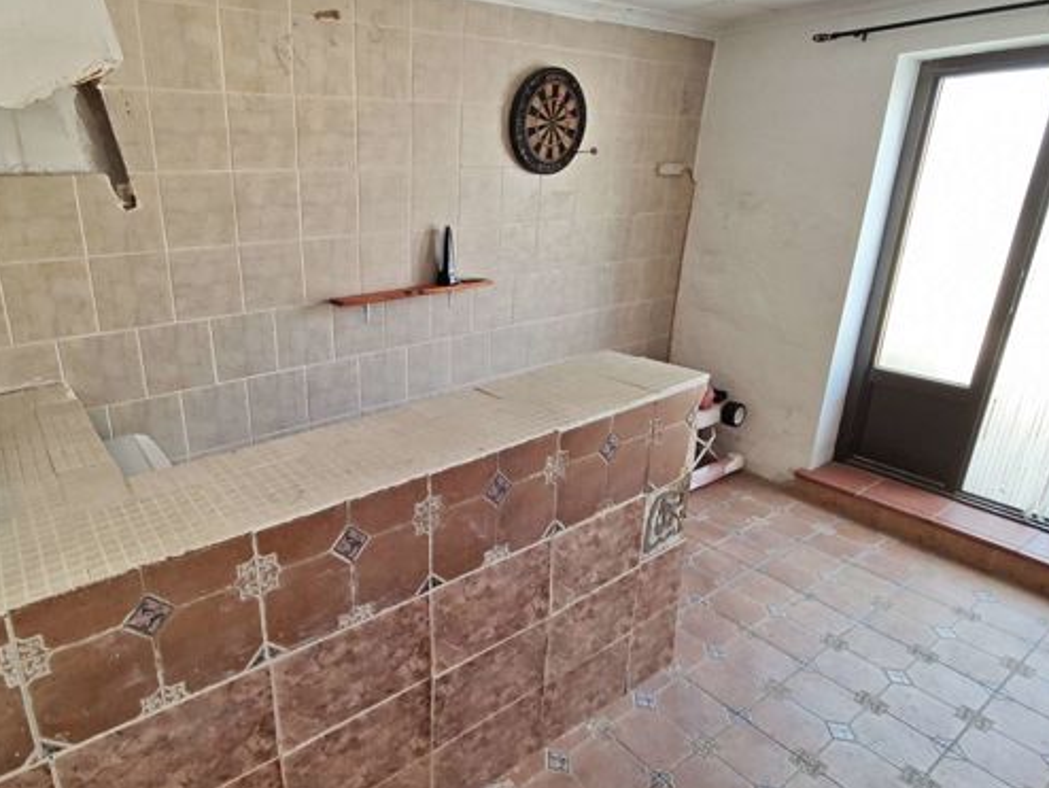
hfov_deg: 80.3
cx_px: 396
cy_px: 384
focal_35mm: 20
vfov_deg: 66.0
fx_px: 606
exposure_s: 1/63.5
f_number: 2.2
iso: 160
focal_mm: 2.16
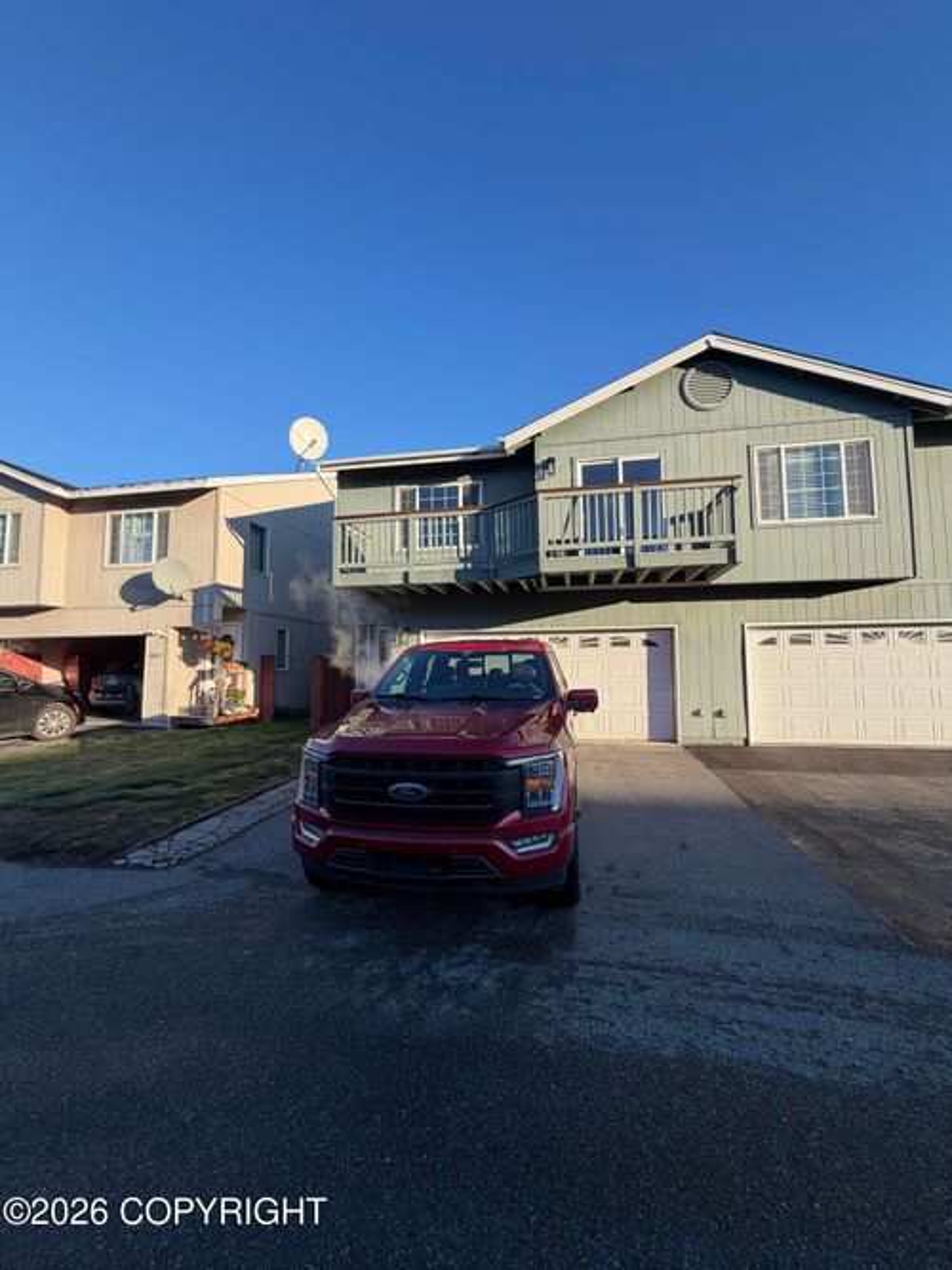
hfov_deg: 85.7
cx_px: 476
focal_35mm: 14
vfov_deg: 102.1
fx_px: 514
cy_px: 635
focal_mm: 2.22
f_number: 2.2
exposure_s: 1/502
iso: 40
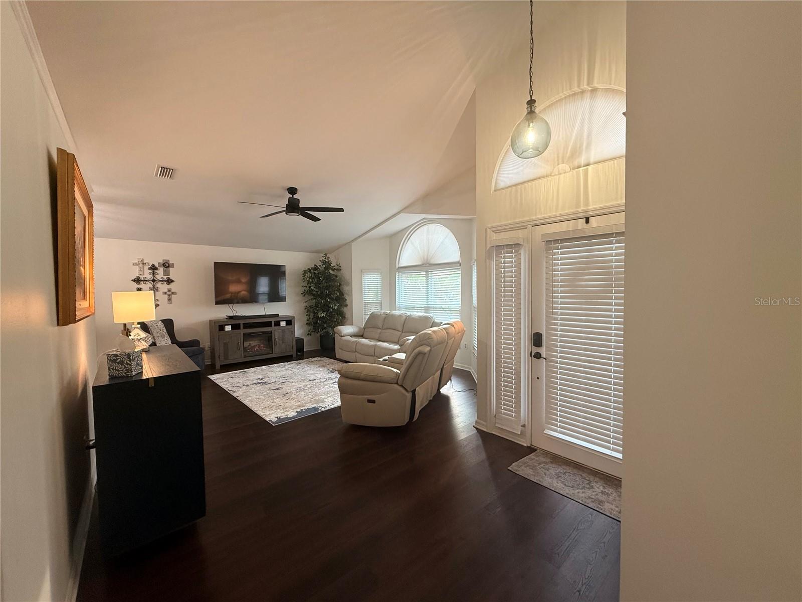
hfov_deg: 102.1
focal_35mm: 14
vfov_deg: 85.7
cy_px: 301
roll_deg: +1.1
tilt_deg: -1.0
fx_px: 324
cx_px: 401
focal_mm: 2.22
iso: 250
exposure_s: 1/60
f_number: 2.2
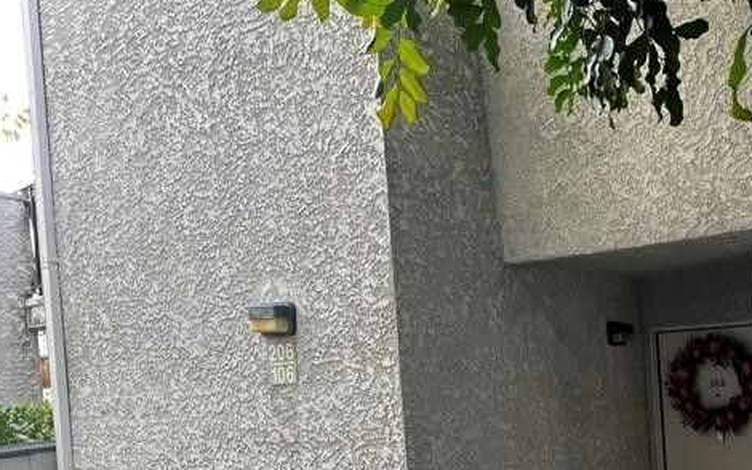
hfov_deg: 58.9
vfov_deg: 40.2
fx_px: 615
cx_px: 581
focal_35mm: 30
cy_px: 372
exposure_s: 1/70
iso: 250
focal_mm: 1.57
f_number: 1.8
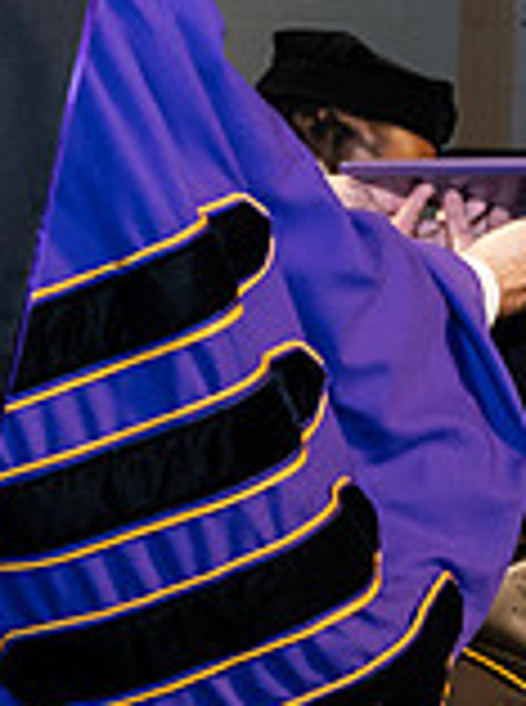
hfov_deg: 6.3
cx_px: 535
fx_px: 4781
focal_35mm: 235
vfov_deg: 8.4
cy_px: 2
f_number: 6.3
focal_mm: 66
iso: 1600
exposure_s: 1/200
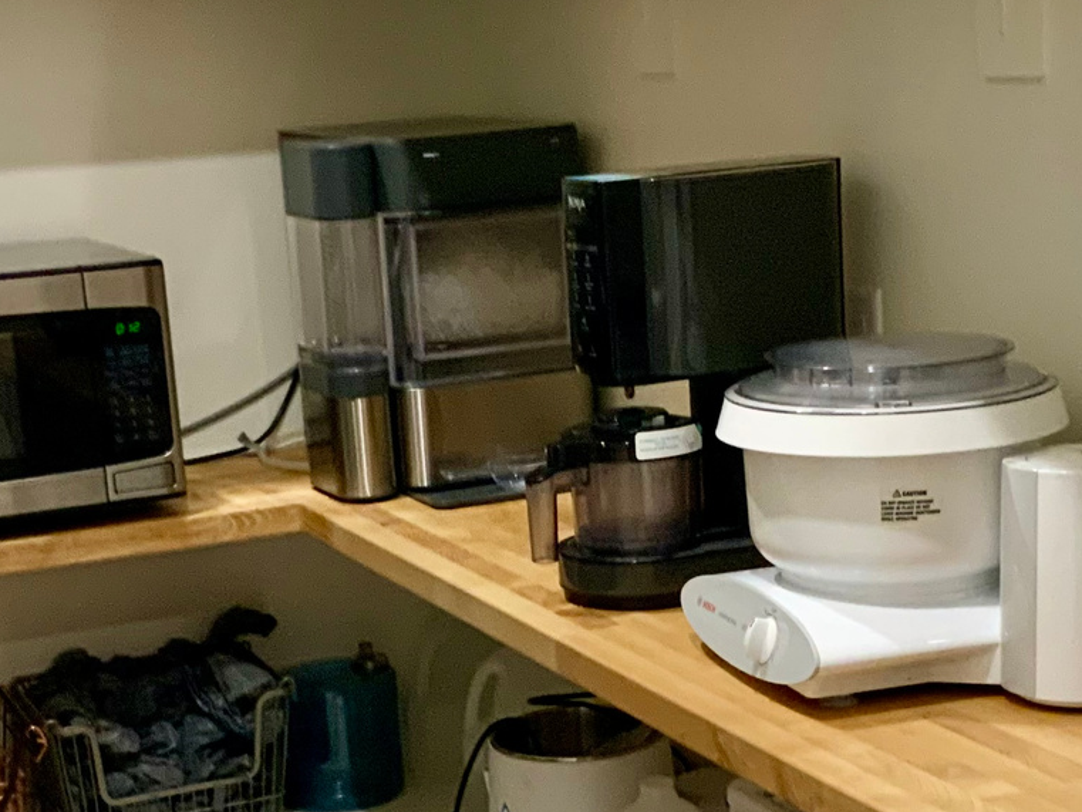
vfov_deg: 18.8
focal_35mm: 78
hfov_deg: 25.0
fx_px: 2438
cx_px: 611
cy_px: 627
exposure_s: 1/60
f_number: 1.8
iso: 100
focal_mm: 3
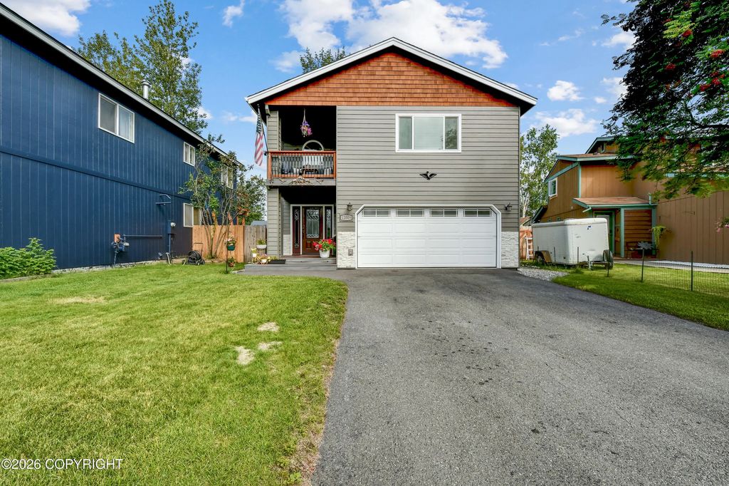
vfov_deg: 77.3
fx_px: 304
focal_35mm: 15
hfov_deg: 100.4
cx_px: 364
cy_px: 243
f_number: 13
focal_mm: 10
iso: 320
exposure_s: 1/320
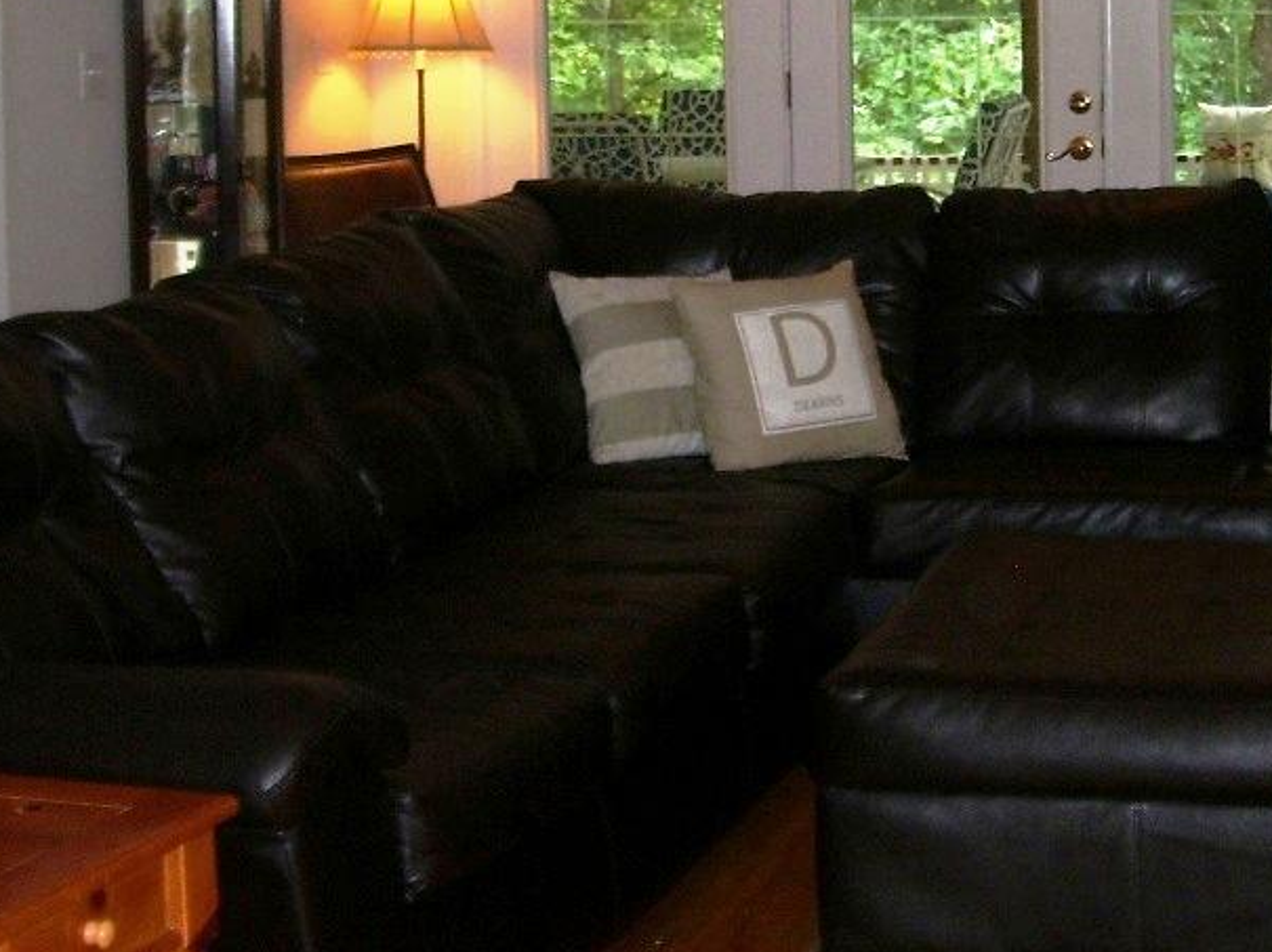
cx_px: 721
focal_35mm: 82
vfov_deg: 17.8
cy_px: 159
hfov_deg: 23.8
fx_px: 3011
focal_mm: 6
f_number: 2.7
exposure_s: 1/60
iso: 80
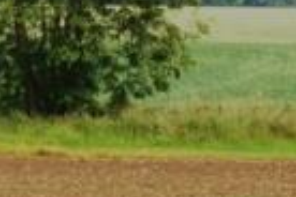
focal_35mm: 270
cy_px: -58
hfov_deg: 7.6
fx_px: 2220
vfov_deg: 5.1
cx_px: 64
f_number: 8
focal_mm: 38
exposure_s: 1/250
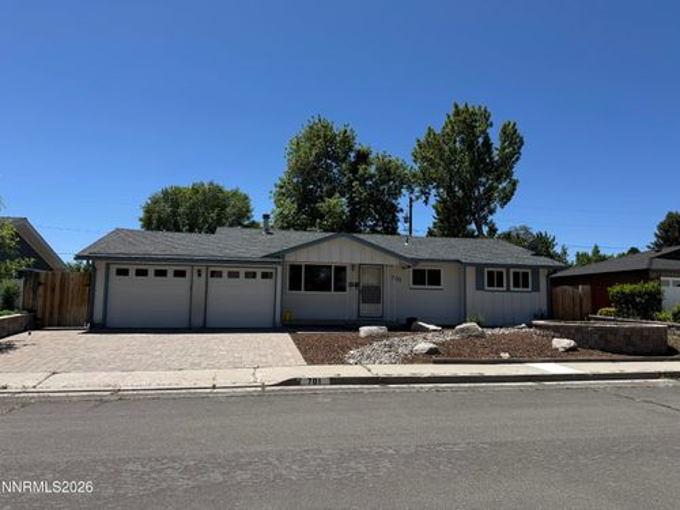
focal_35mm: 24
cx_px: 340
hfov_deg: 71.6
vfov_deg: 56.8
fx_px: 471
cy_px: 255
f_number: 1.78
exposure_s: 1/5348
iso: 80
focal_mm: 6.76
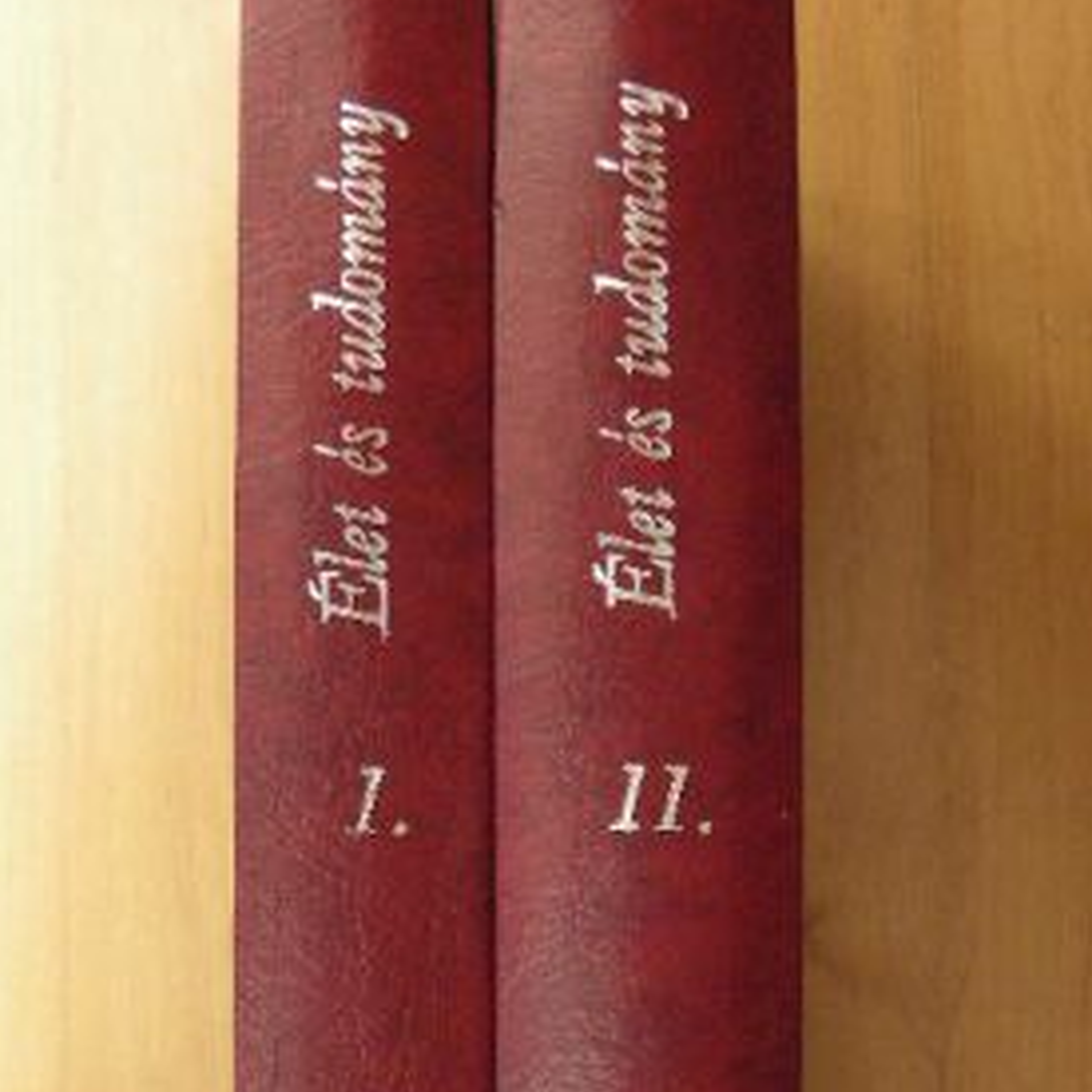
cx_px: 496
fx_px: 2284
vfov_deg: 26.6
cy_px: 796
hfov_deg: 26.9
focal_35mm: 64
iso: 200
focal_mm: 7.4
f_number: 3.5
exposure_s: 1/8
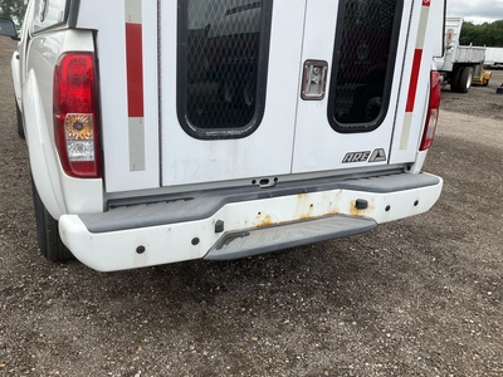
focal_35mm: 29
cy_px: 188
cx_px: 252
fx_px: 421
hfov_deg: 61.7
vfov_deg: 48.2
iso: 25
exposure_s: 1/1098
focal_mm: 3
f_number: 1.8
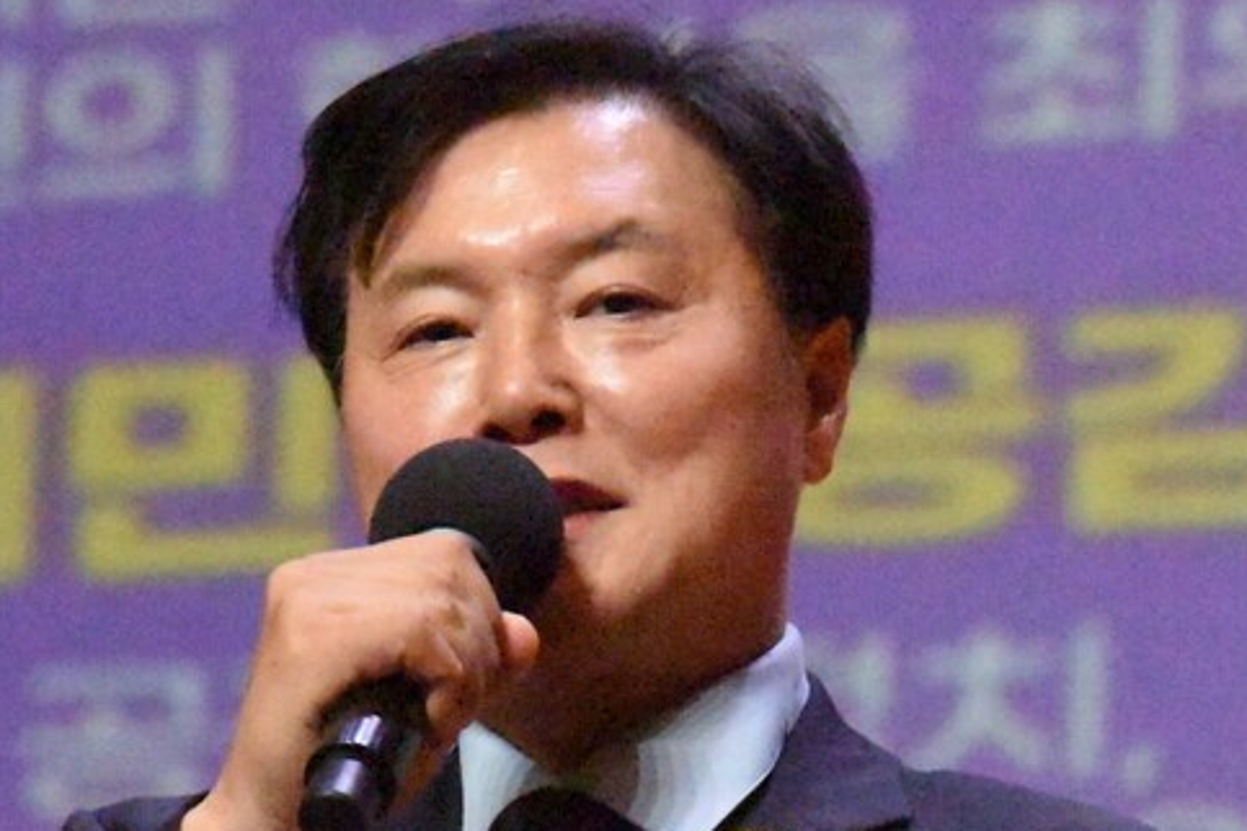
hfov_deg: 3.7
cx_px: 75
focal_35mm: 557
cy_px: 872
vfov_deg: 2.5
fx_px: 19292
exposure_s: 1/800
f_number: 9
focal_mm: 210
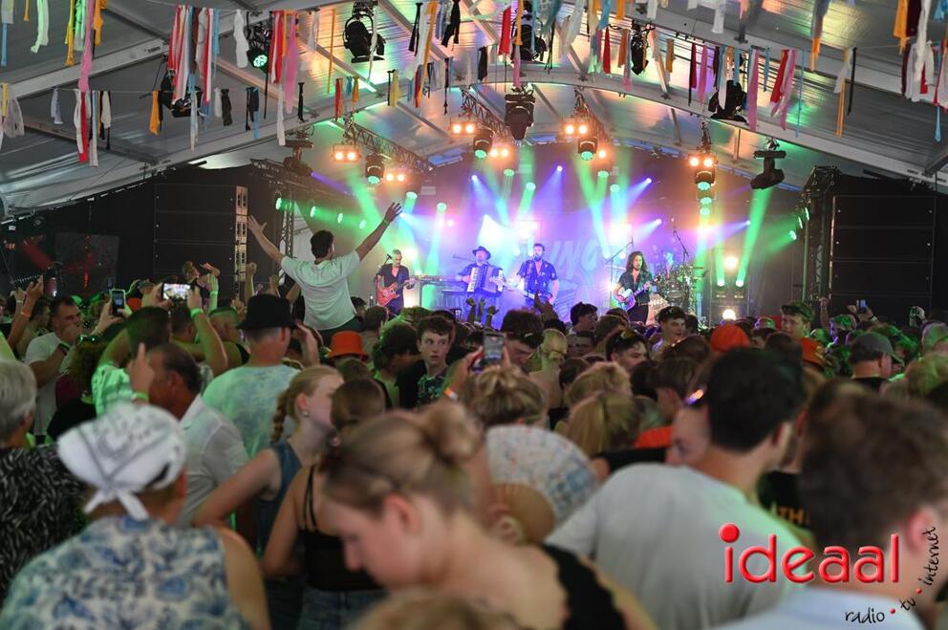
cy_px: 315
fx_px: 1263
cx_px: 474
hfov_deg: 41.2
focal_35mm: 48
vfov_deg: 28.0
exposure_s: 1/125
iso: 500
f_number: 2.8
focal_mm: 48
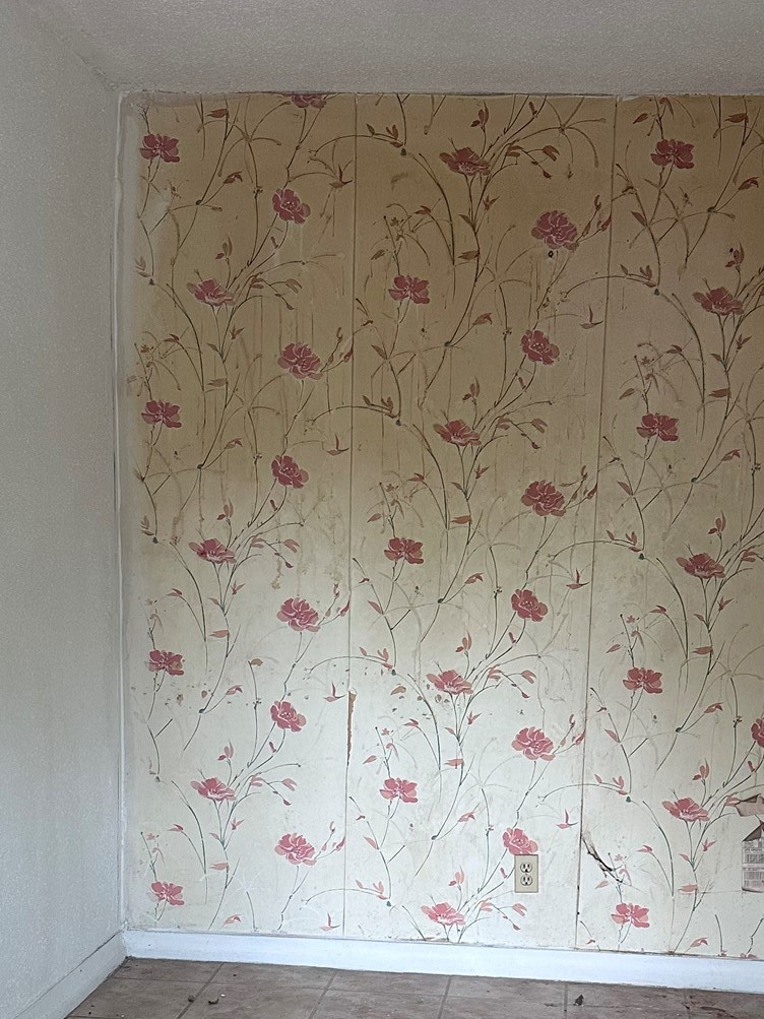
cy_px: 822
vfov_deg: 37.5
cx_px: 439
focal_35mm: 49
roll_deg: -1.3
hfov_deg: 29.6
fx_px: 1442
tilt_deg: -7.3
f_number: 1.78
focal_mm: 6.86
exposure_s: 1/96
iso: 250
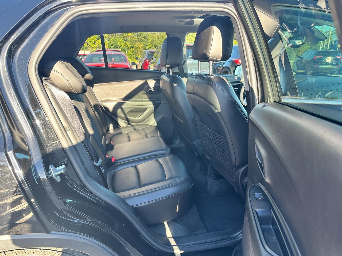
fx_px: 237
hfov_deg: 71.6
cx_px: 171
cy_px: 128
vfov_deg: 56.8
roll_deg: +0.0
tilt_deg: -17.8
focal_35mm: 24
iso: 100
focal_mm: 6.86
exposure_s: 1/166
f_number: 1.78
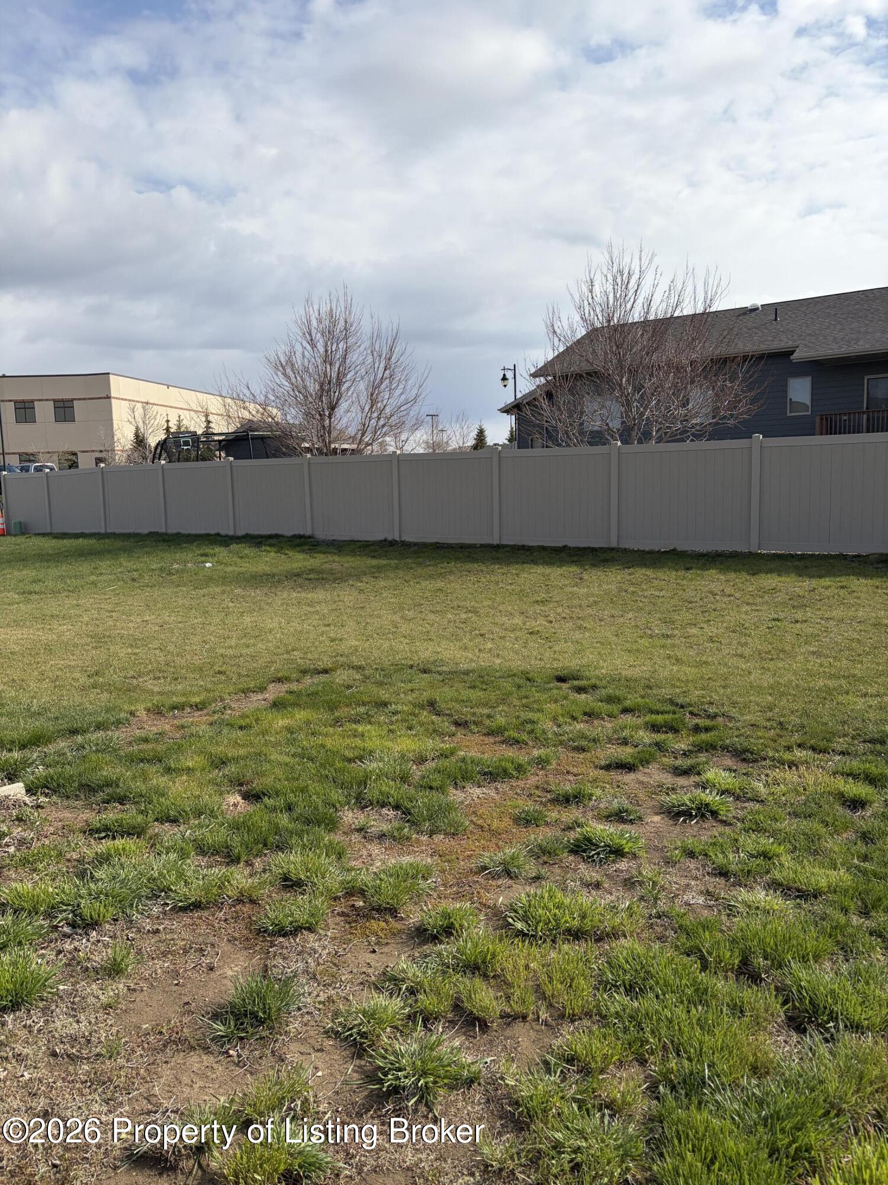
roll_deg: +1.9
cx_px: 444
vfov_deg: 67.3
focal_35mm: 26
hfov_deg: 53.1
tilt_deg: -6.3
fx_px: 889
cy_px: 592
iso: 64
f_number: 1.6
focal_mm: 5.96
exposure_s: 1/5348
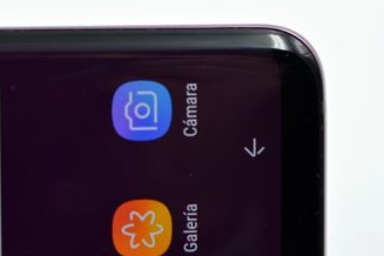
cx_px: 140
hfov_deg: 18.6
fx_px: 1173
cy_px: 39
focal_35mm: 110
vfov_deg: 12.4
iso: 100
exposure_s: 1/20
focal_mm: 40
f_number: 10
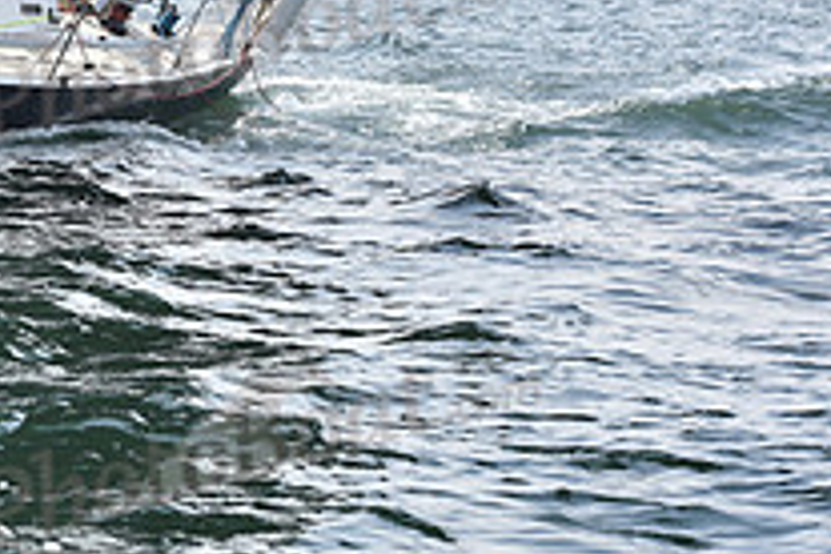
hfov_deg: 10.3
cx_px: -229
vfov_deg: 7.0
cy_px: -114
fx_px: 4524
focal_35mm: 196
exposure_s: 1/1000
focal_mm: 70
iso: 200
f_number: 5
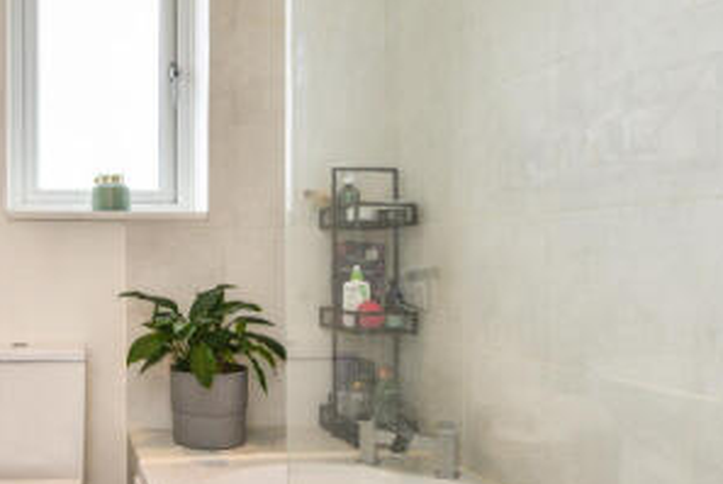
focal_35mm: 33
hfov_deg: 52.1
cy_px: 271
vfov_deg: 40.0
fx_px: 664
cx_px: 110
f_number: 9
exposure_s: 1/25
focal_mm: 15
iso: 250
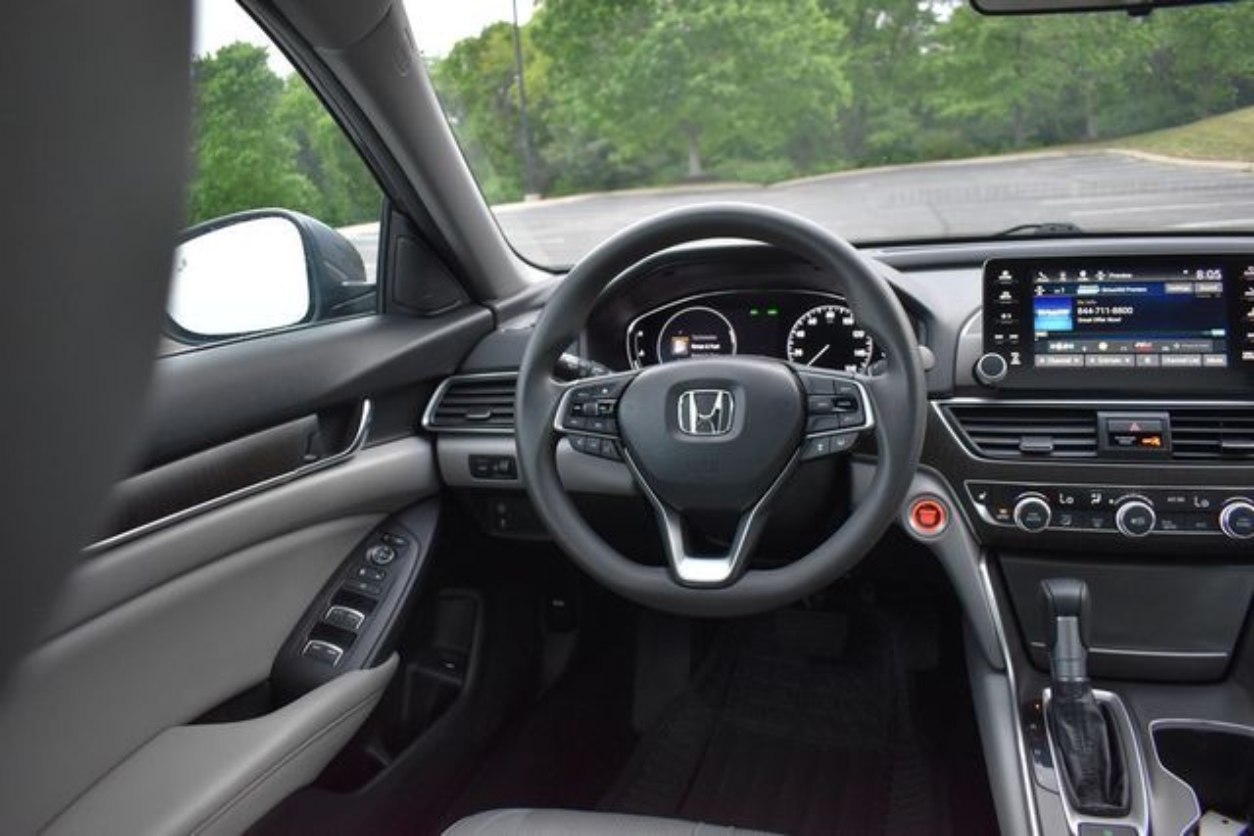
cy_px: 418
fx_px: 941
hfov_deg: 67.4
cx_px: 627
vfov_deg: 48.0
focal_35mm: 27
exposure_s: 1/125
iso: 1400
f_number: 3.5
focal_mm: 18
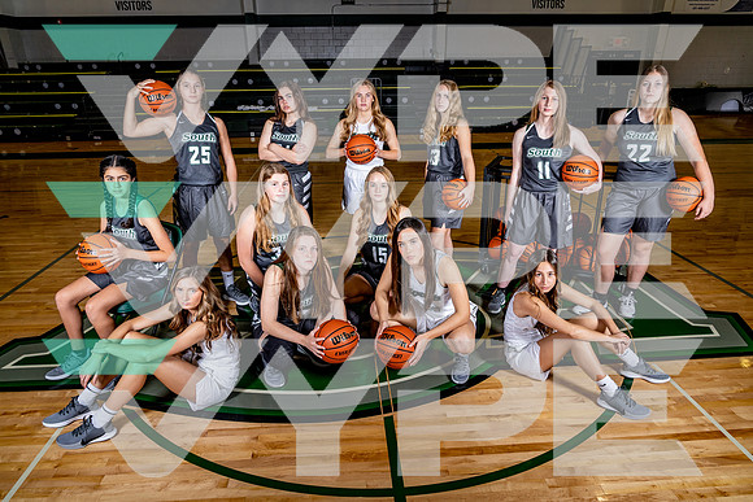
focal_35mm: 25
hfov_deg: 71.5
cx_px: 376
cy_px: 251
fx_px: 523
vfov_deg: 51.3
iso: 250
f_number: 8
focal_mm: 25
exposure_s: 1/125
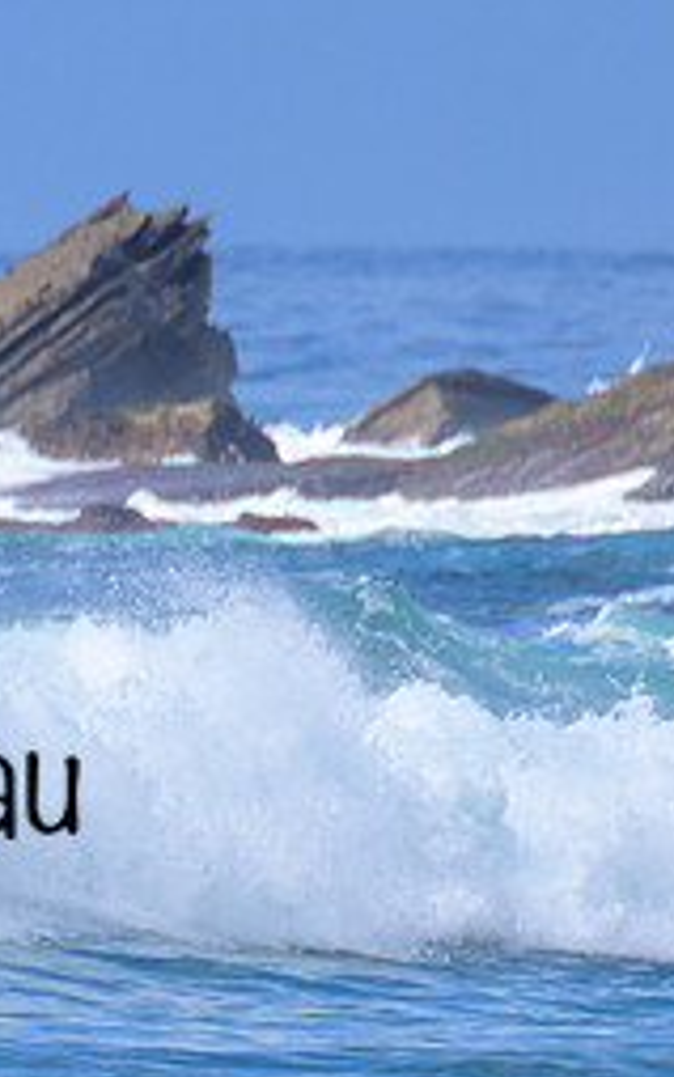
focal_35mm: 2550
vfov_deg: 0.8
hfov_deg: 0.5
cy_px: 868
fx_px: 74860
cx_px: -231
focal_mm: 800
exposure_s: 1/2000
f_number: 11
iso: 720
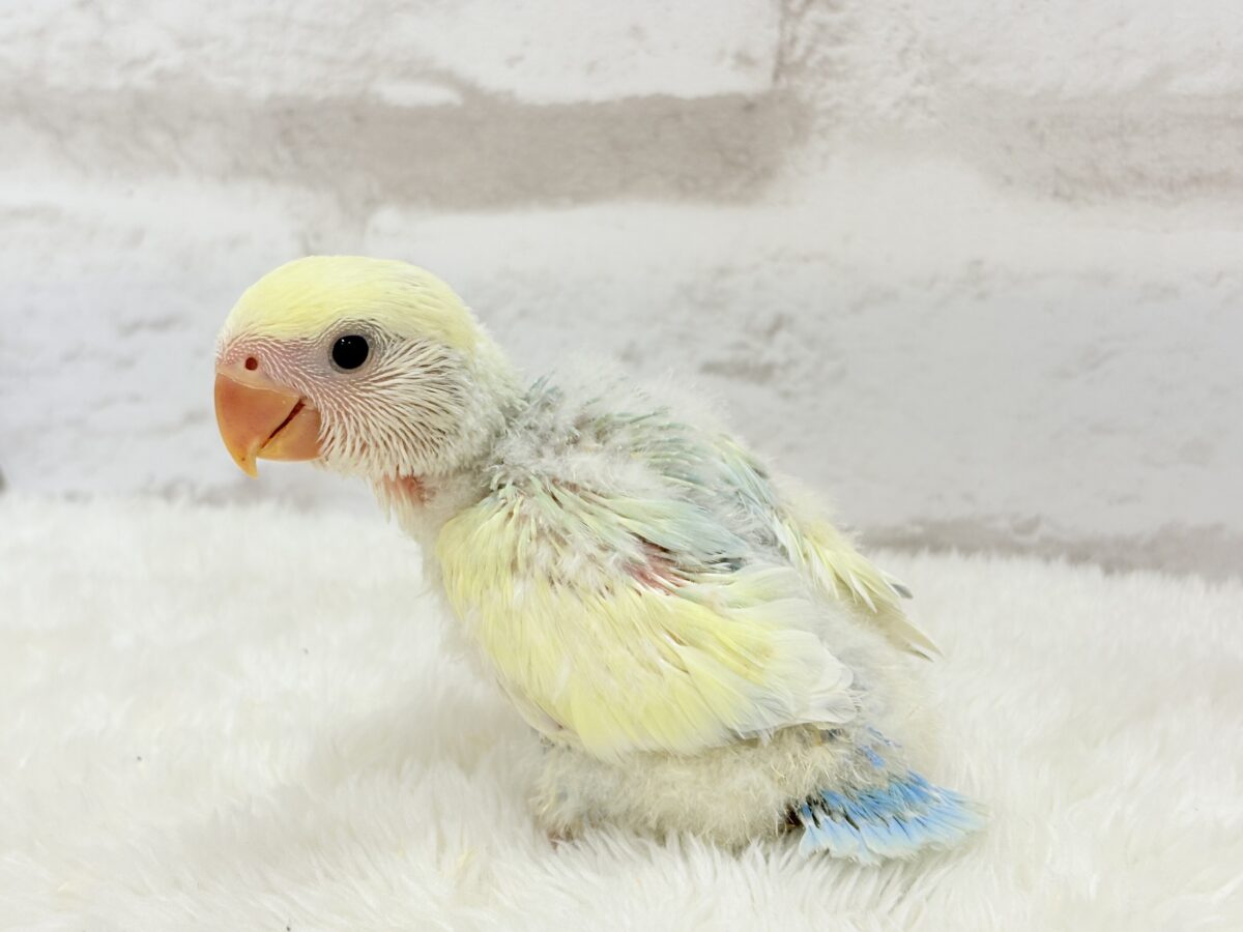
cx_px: 622
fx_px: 1867
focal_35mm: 52
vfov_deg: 28.0
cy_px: 466
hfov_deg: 36.8
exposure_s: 1/50
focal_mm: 5.96
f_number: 1.6
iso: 32
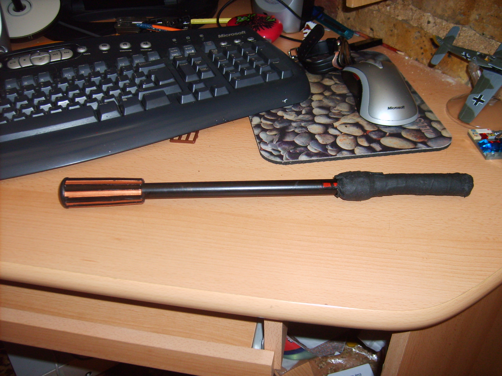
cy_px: 188
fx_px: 508
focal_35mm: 35
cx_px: 251
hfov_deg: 52.6
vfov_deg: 40.7
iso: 100
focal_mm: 5.8
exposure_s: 1/45
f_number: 2.8
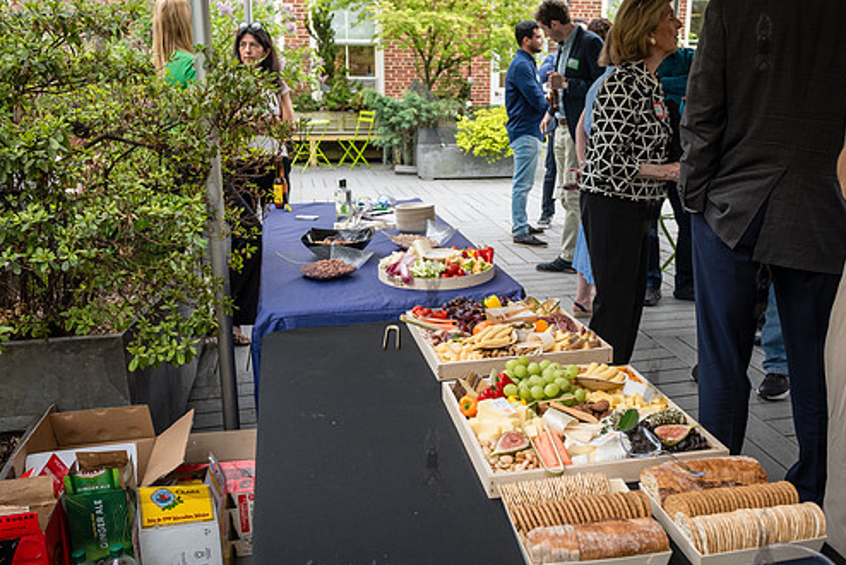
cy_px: 283
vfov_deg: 40.0
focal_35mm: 33
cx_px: 481
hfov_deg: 57.0
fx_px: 776
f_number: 4
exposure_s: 1/320
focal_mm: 24
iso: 640
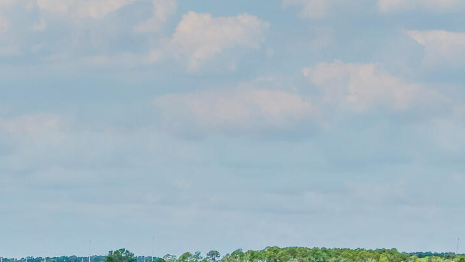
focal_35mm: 109
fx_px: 1344
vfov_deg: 9.7
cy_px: 654
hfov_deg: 19.1
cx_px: 10
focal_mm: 8.67
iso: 200
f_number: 1.8
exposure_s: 1/8000
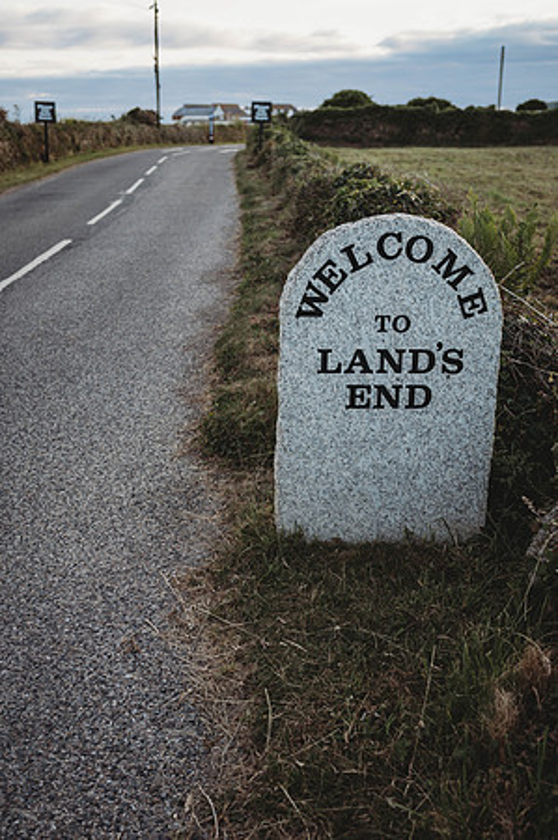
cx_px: 279
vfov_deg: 48.5
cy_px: 420
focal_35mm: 40
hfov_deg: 33.3
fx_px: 932
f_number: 4
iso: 140
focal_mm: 40
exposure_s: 1/160
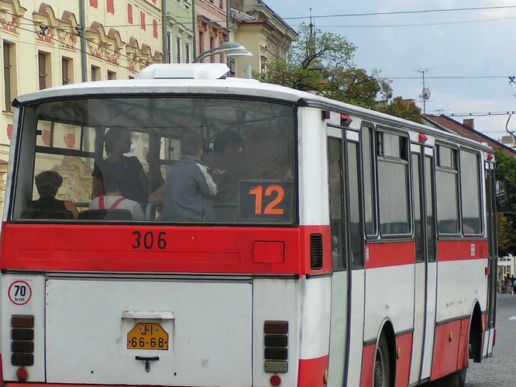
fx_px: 2176
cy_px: 227
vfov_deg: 10.2
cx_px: 289
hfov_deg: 13.5
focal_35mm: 146
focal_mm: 16.6
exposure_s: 1/800
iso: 50
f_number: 3.5
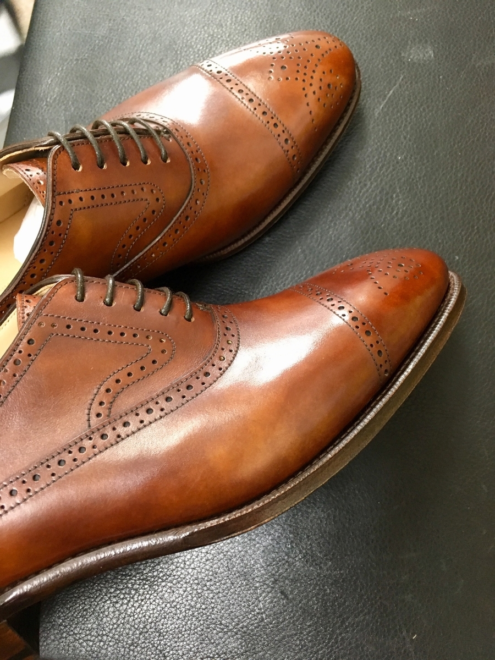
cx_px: 248
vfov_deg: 61.7
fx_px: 553
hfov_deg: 48.2
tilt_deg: -76.7
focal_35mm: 29
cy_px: 330
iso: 200
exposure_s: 1/24
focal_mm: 4.15
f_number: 2.2
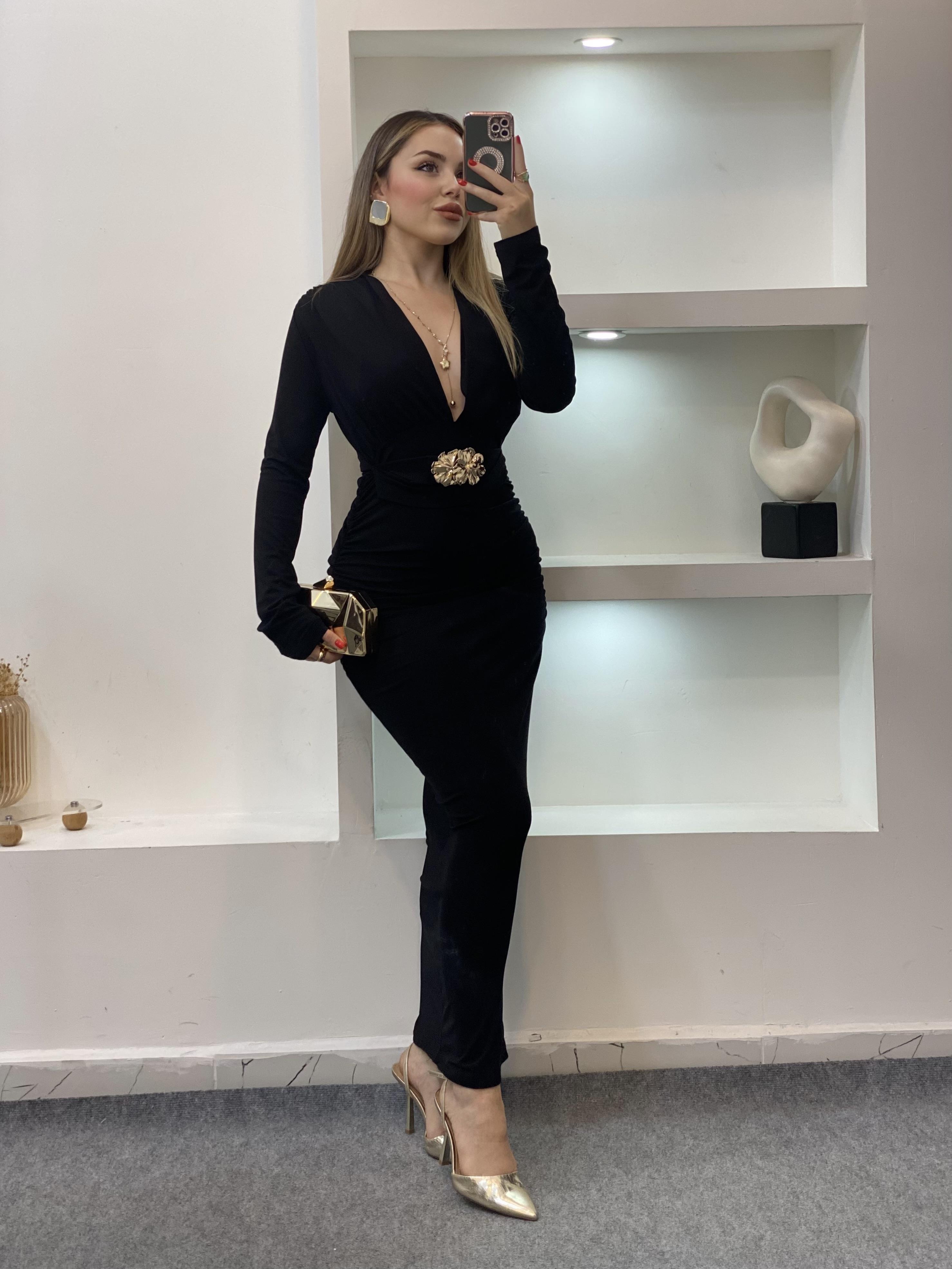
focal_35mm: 52
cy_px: 634
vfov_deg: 36.8
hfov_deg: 28.0
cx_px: 476
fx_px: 1907
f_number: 2
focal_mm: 6
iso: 80
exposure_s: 1/100
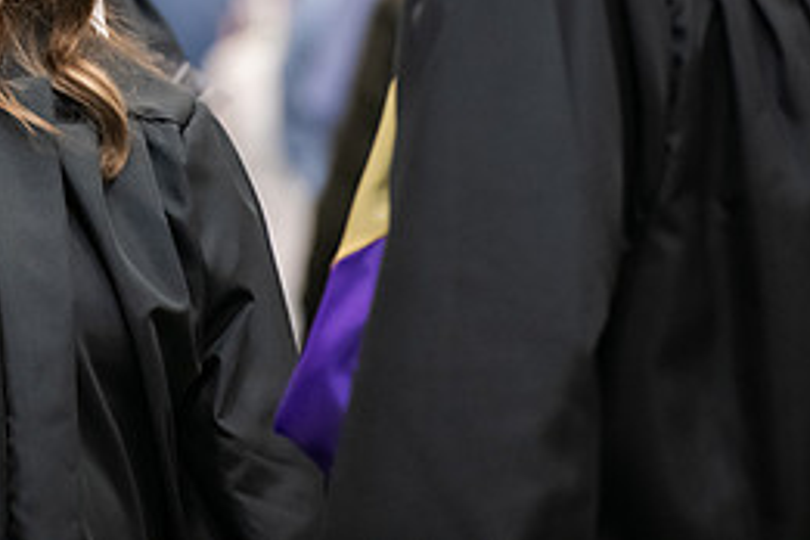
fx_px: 10012
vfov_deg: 3.1
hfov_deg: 4.6
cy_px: -54
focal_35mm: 445
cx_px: -53
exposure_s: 1/200
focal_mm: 200
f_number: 3.2
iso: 2500
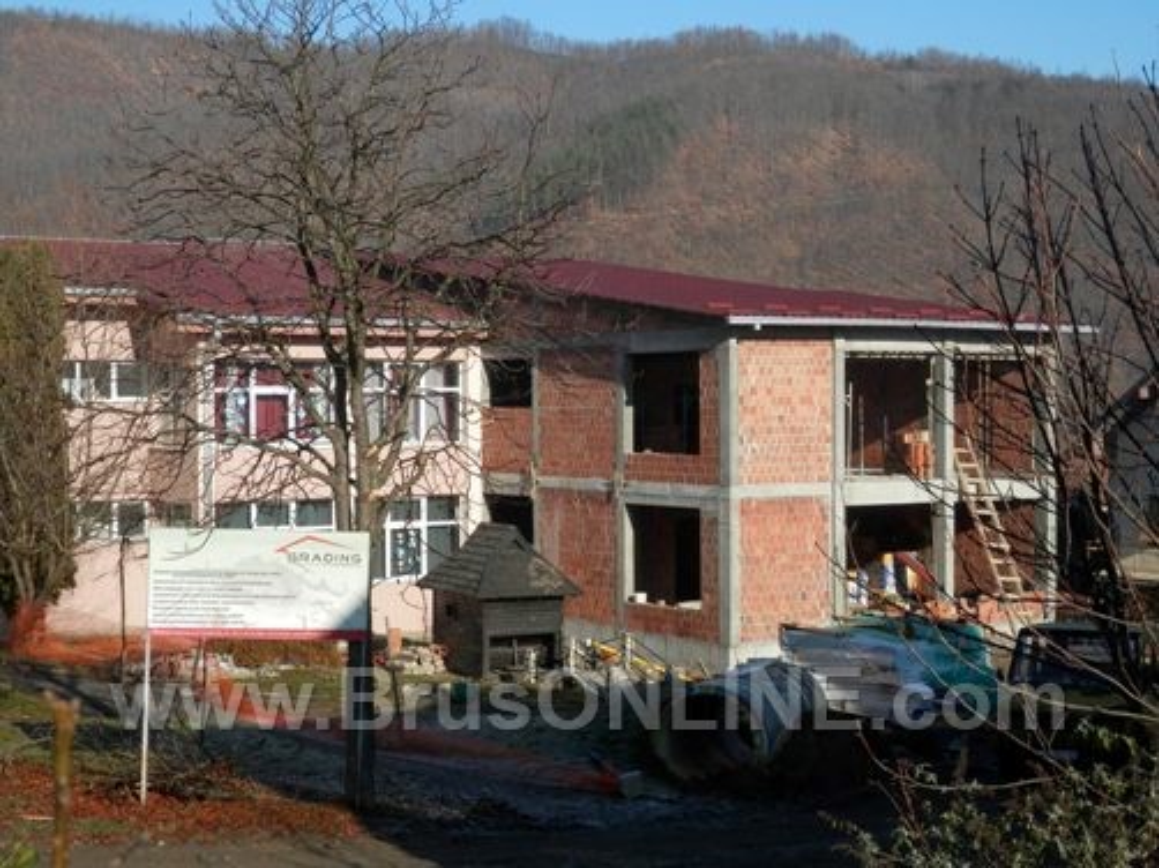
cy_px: 434
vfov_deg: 27.0
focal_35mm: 54
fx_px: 1807
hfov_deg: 35.6
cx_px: 580
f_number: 4.1
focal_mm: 9.8
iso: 80
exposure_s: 1/640
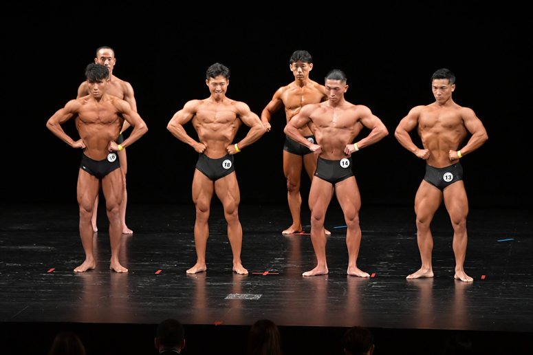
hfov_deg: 11.0
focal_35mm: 187
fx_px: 2767
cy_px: 178
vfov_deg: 7.3
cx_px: 266
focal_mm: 125
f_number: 5.6
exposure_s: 1/400
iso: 3200
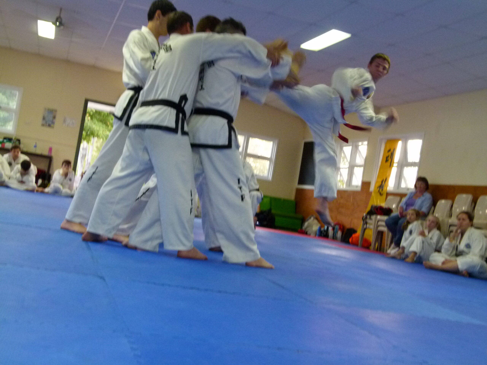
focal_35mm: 45
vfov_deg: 32.2
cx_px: 244
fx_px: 633
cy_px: 182
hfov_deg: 42.1
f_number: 3.2
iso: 400
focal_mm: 8.1
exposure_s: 1/25
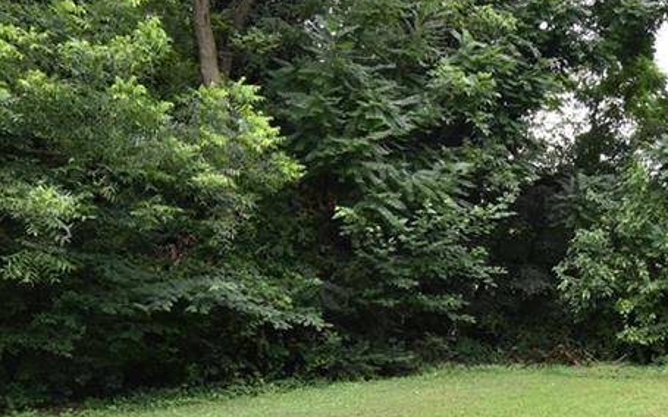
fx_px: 710
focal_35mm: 39
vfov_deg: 30.9
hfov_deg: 48.1
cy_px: 391
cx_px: 517
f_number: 8
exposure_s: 1/250
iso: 1250
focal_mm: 17
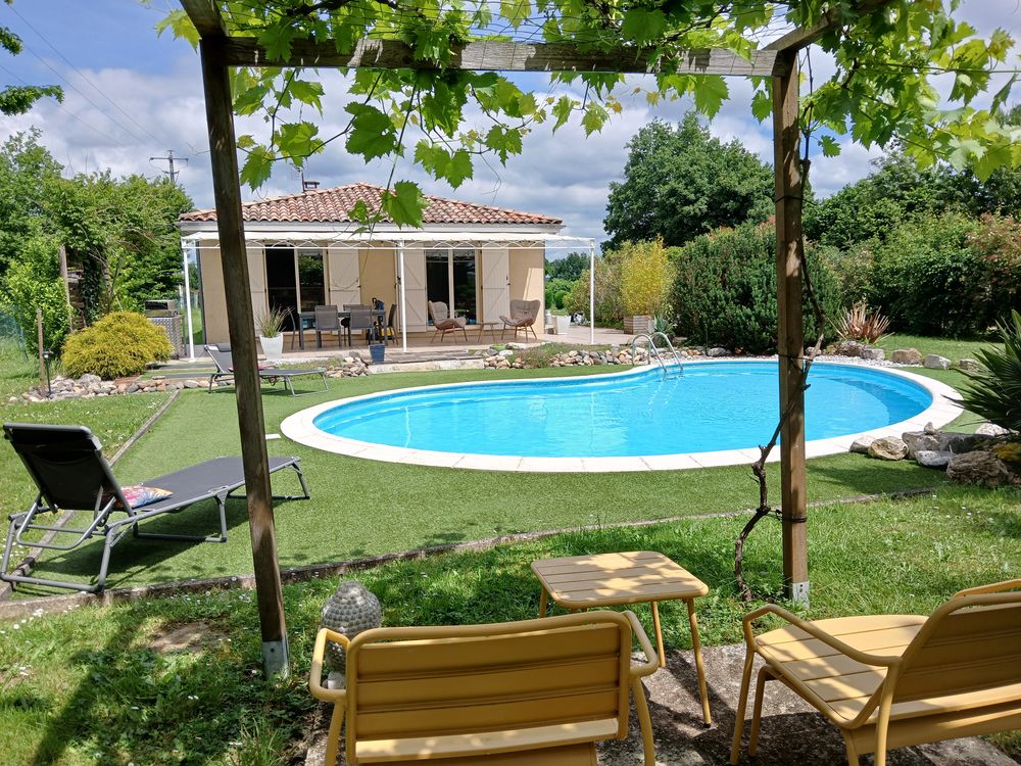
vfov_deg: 53.1
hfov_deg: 67.3
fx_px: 767
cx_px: 510
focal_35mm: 26
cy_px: 383
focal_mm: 3.98
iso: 20
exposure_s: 1/976
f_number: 1.8
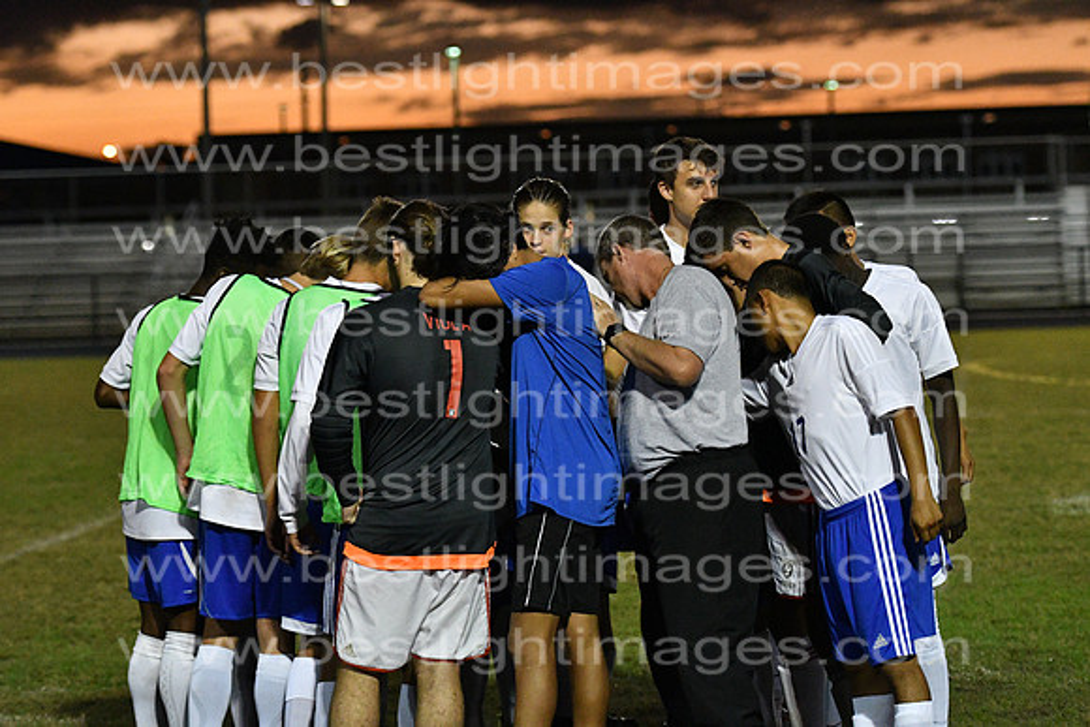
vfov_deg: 9.3
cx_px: 545
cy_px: 364
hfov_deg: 14.0
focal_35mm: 147
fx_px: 4452
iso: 6400
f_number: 4
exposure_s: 1/1250
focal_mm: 98
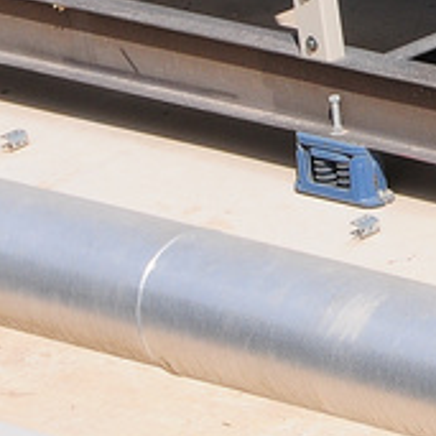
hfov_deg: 4.3
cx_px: 915
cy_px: -204
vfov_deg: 4.4
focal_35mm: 397
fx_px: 5657
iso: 250
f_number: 11
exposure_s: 1/500
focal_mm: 52
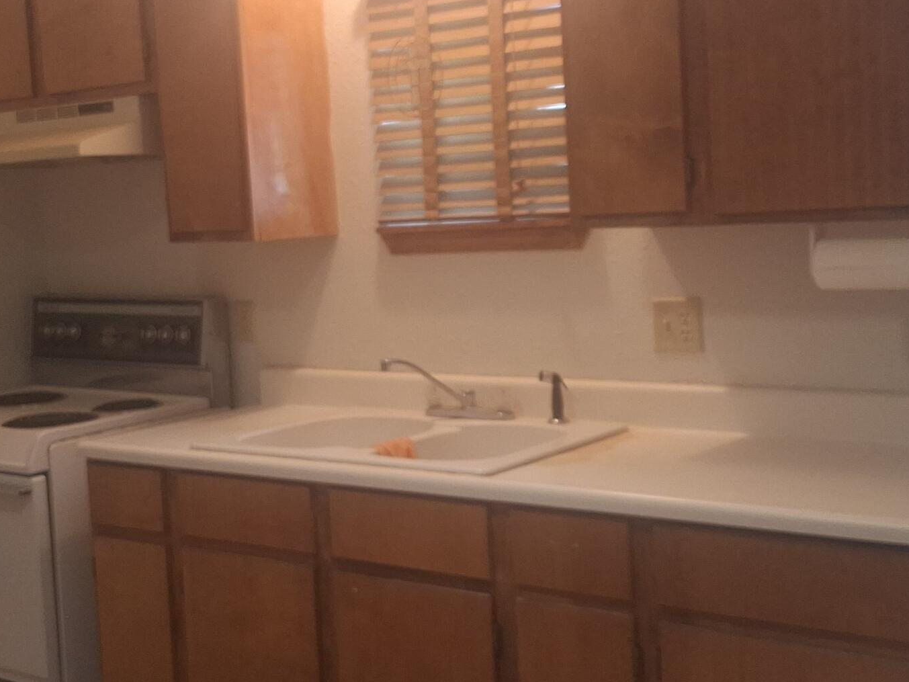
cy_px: 311
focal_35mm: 51
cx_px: 431
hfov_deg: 37.5
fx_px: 1339
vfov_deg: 28.6
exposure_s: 1/40
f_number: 1.8
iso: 100
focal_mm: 5.54
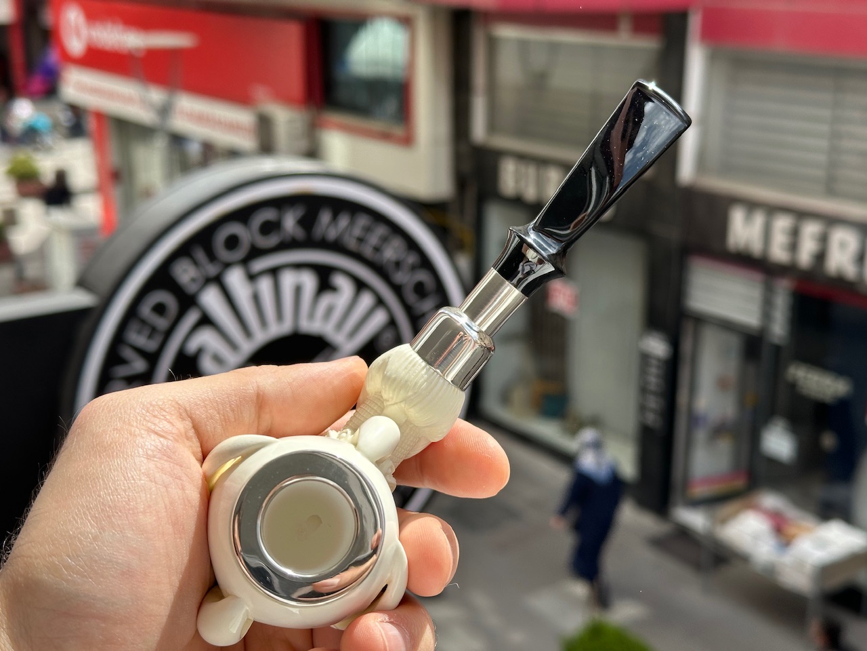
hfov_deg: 39.7
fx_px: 1202
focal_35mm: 48
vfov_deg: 30.3
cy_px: 326
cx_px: 434
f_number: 1.78
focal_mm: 6.86
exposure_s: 1/1916
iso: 64
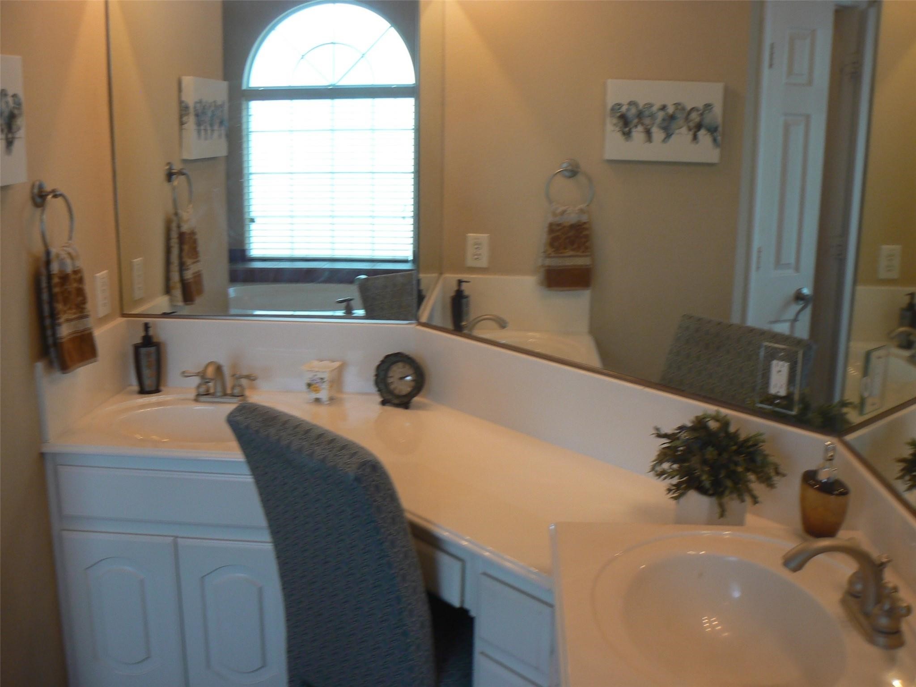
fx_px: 953
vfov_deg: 39.7
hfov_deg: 51.4
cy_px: 344
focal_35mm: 36
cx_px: 458
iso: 80
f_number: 2.8
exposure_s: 1/30
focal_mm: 6
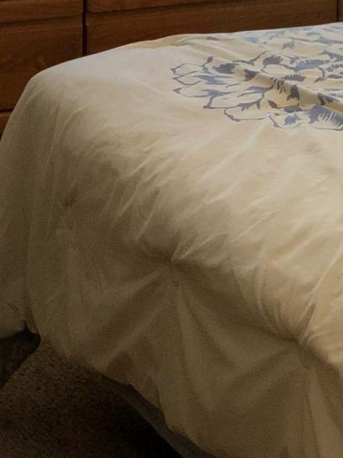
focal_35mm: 191
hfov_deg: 7.8
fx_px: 2526
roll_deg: +0.1
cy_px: -146
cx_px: 282
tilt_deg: -10.7
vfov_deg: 10.1
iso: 16
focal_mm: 6
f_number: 2.4
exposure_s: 1/60
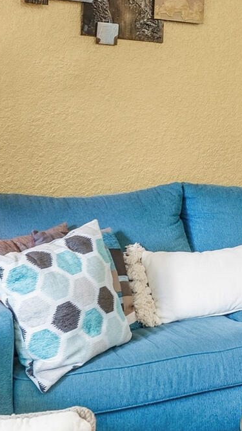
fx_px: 753
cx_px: 339
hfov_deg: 16.9
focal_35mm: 66
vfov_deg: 31.5
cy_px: 127
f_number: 9
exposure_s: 6
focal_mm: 14
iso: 250
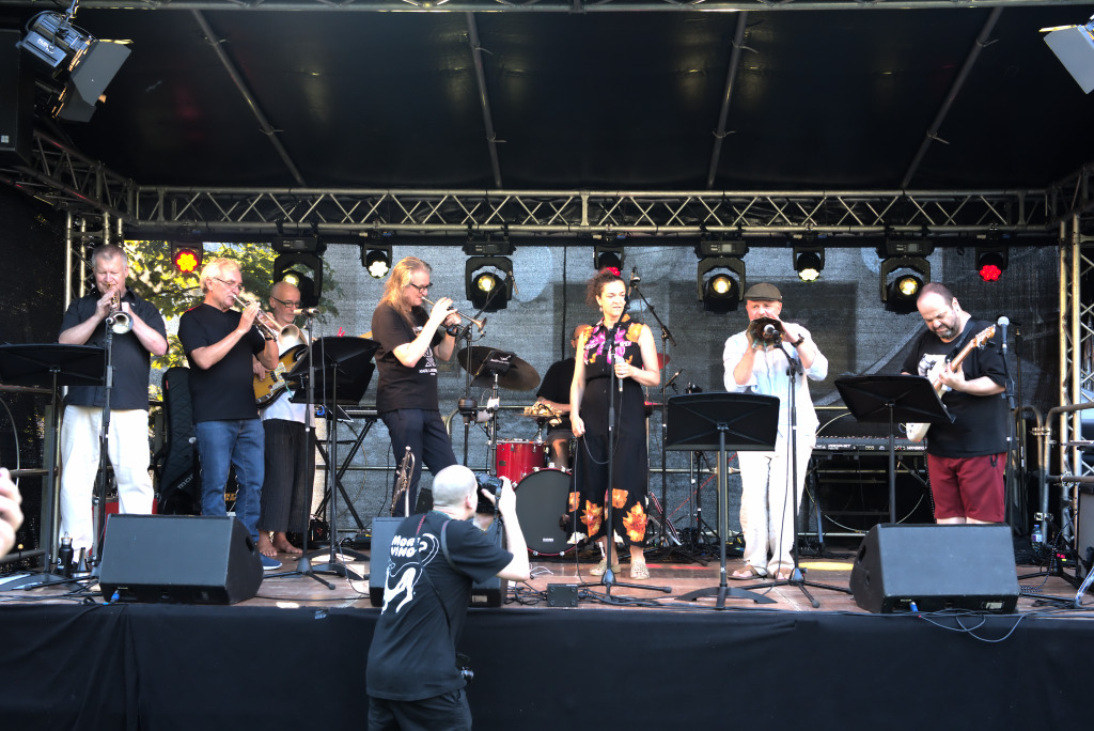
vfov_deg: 28.1
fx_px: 1459
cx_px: 547
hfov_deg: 41.1
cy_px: 366
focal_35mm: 48
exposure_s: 1/100
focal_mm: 48
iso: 800
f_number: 6.3
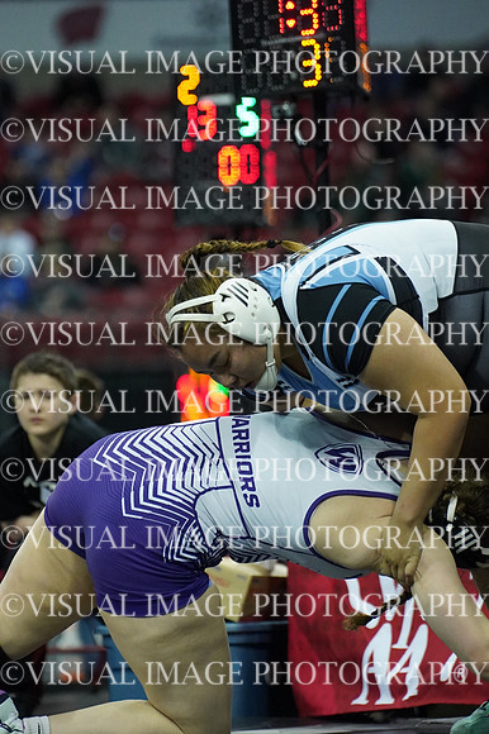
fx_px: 4589
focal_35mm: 225
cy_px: 367
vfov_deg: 9.2
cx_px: 244
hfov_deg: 6.1
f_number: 2.8
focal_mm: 150
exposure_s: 1/1250
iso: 6400
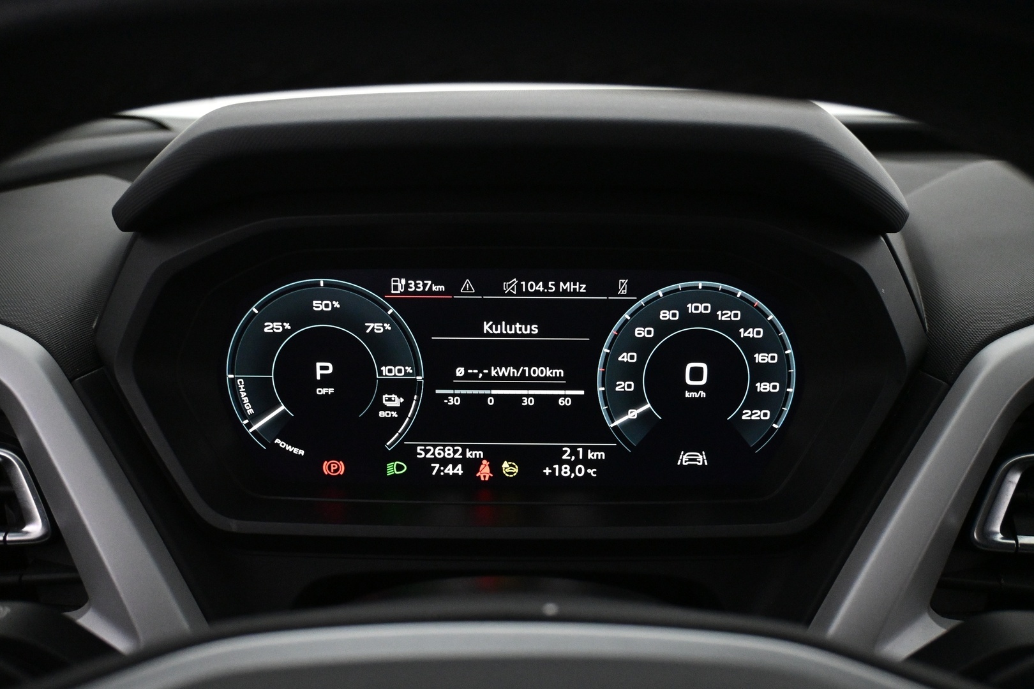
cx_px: 517
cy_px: 344
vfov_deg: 41.7
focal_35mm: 32
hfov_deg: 59.5
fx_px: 905
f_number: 4
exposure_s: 1/100
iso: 4000
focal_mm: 21
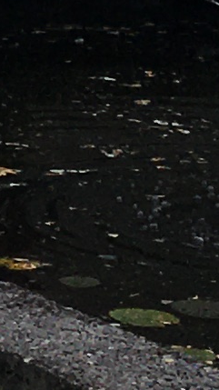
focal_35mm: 297
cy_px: -672
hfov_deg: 3.7
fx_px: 3069
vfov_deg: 6.7
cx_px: -878
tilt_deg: +2.6
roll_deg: +0.5
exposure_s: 1/986
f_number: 2.2
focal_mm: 4.15
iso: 25
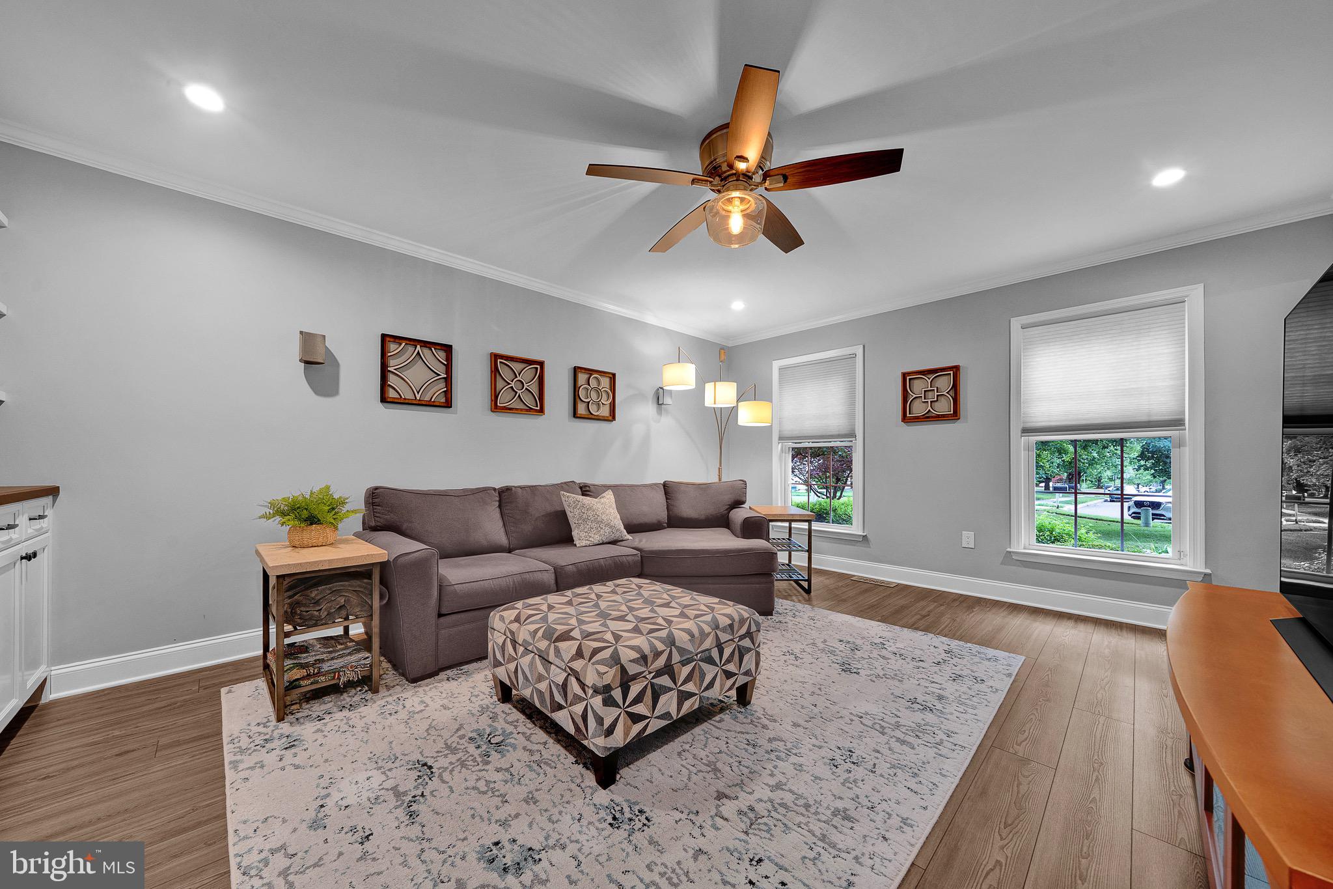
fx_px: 444
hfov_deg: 112.6
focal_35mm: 12
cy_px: 444
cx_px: 666
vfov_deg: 90.0
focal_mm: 12
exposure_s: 1/1.67
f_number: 8
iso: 200
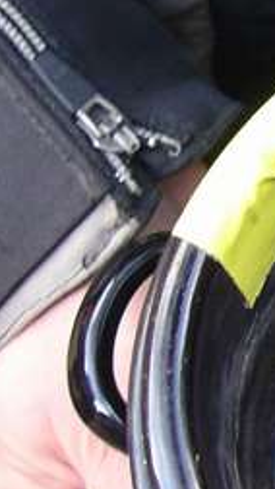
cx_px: 527
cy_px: 244
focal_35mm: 160
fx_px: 2071
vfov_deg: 13.4
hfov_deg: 7.3
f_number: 2.8
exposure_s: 1/15
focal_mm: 5.7
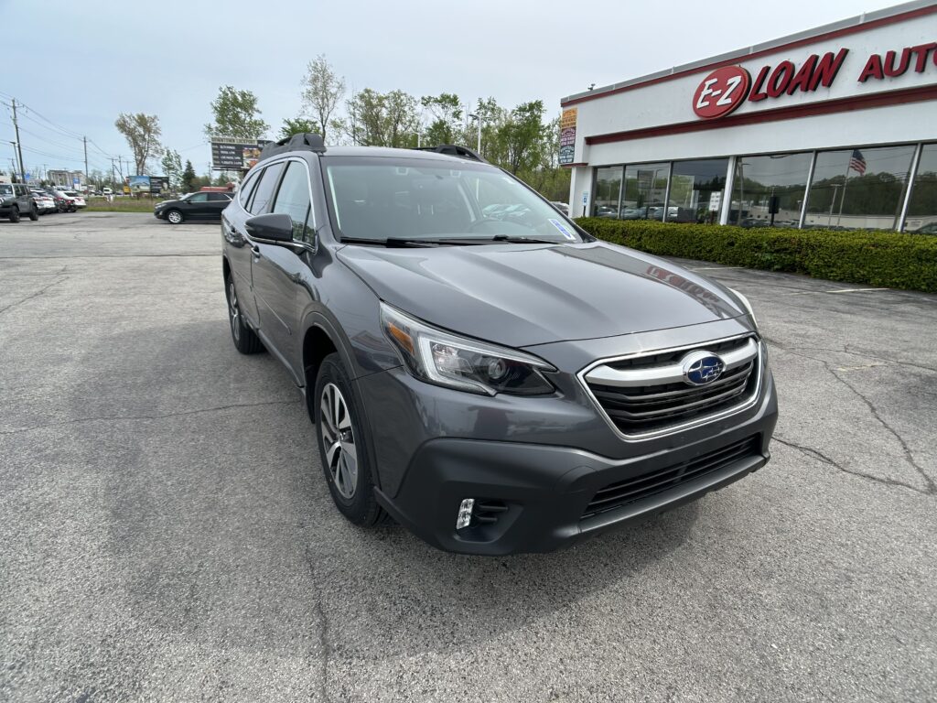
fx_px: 704
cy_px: 352
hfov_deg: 67.3
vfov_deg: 53.1
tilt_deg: -14.1
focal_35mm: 26
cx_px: 468
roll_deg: -0.6
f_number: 1.5
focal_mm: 5.7
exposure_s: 1/2252
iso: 50
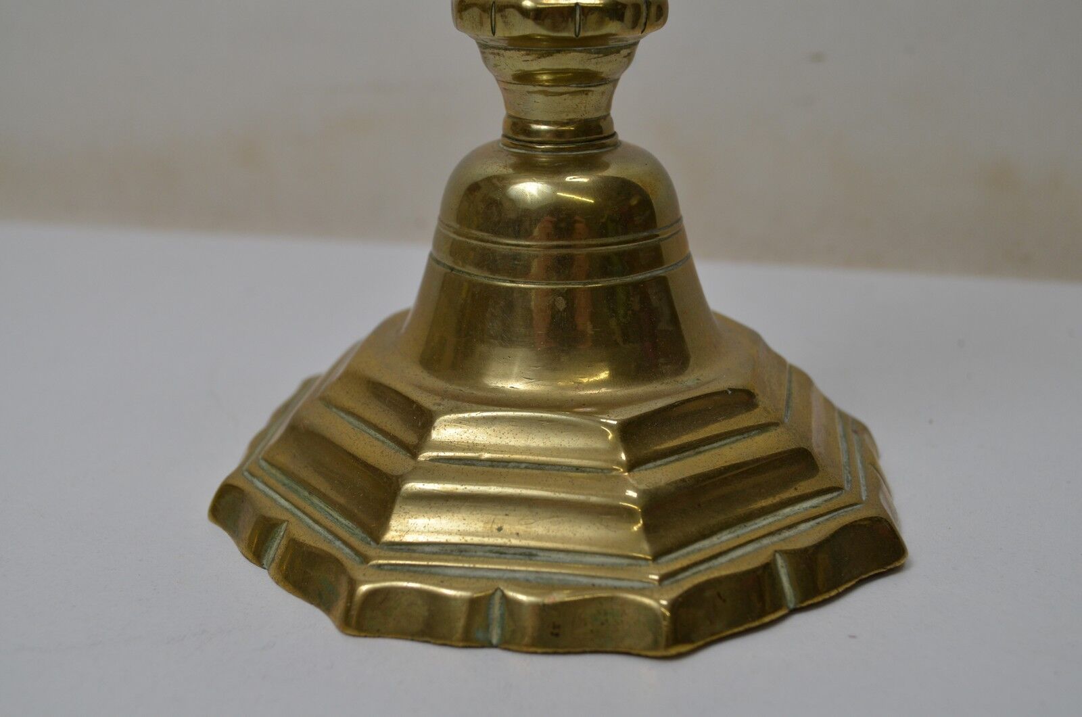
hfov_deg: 43.7
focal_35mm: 45
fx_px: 1350
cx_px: 541
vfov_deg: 29.7
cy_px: 358
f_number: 5.6
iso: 400
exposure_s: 1/125
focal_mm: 30
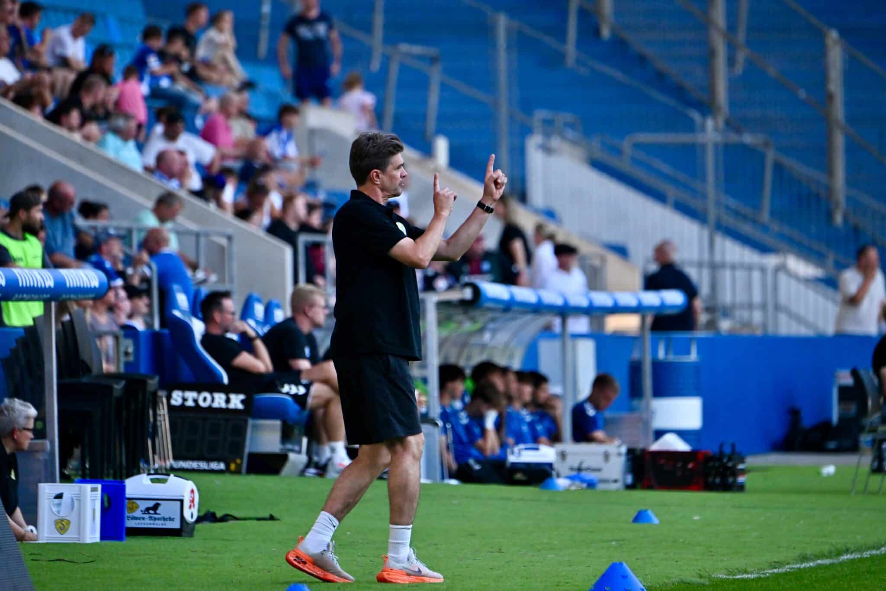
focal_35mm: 400
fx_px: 9843
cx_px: 443
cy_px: 296
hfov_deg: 5.2
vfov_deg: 3.4
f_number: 5.6
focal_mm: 400
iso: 2000
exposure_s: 1/1600
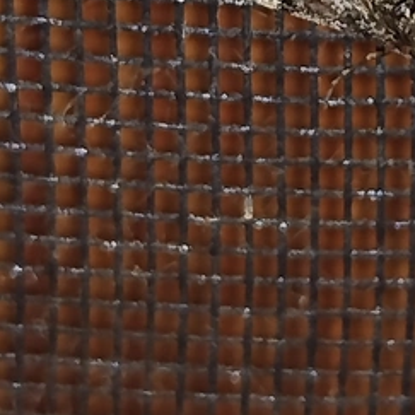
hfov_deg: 8.7
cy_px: -109
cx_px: 376
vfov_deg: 8.6
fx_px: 2713
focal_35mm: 200
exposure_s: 1/50
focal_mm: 5.31
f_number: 1.7
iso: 100
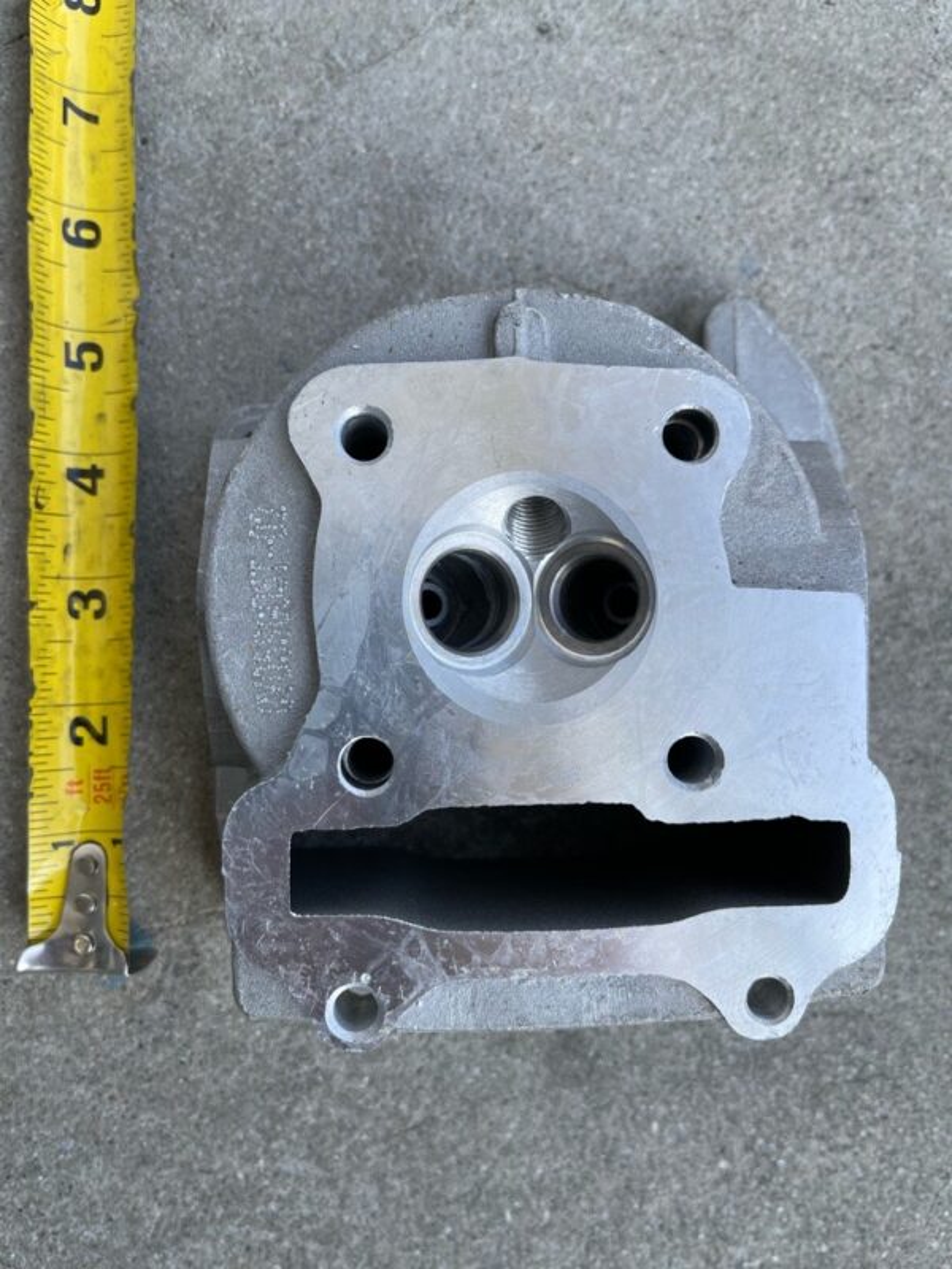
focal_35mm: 26
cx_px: 476
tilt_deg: -89.0
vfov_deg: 67.3
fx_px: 953
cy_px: 634
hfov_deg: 53.1
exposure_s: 1/545
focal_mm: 5.1
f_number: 1.6
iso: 32
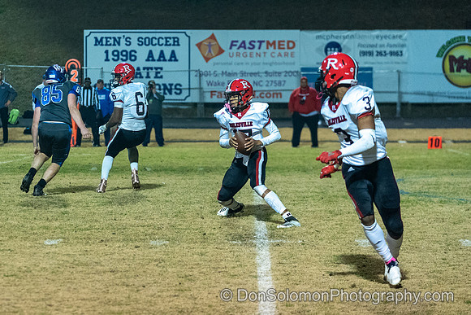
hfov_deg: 13.5
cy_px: 96
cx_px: 140
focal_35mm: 152
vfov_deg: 9.0
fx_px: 1990
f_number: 2.8
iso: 8000
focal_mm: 104
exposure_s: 1/800
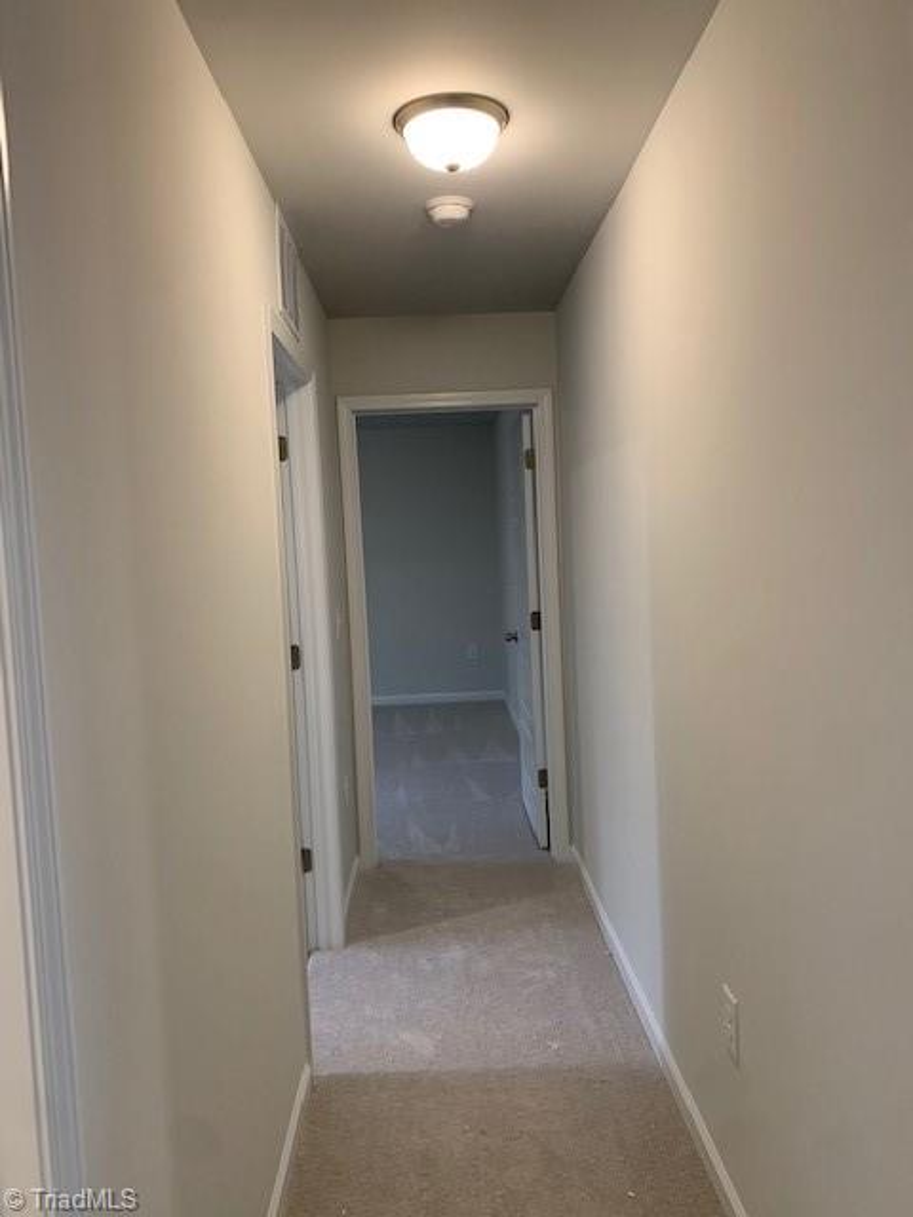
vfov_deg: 67.3
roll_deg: +2.8
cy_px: 608
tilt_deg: -3.7
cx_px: 456
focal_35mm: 26
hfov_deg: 53.1
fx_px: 914
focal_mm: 4.25
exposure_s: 1/60
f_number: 1.8
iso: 80
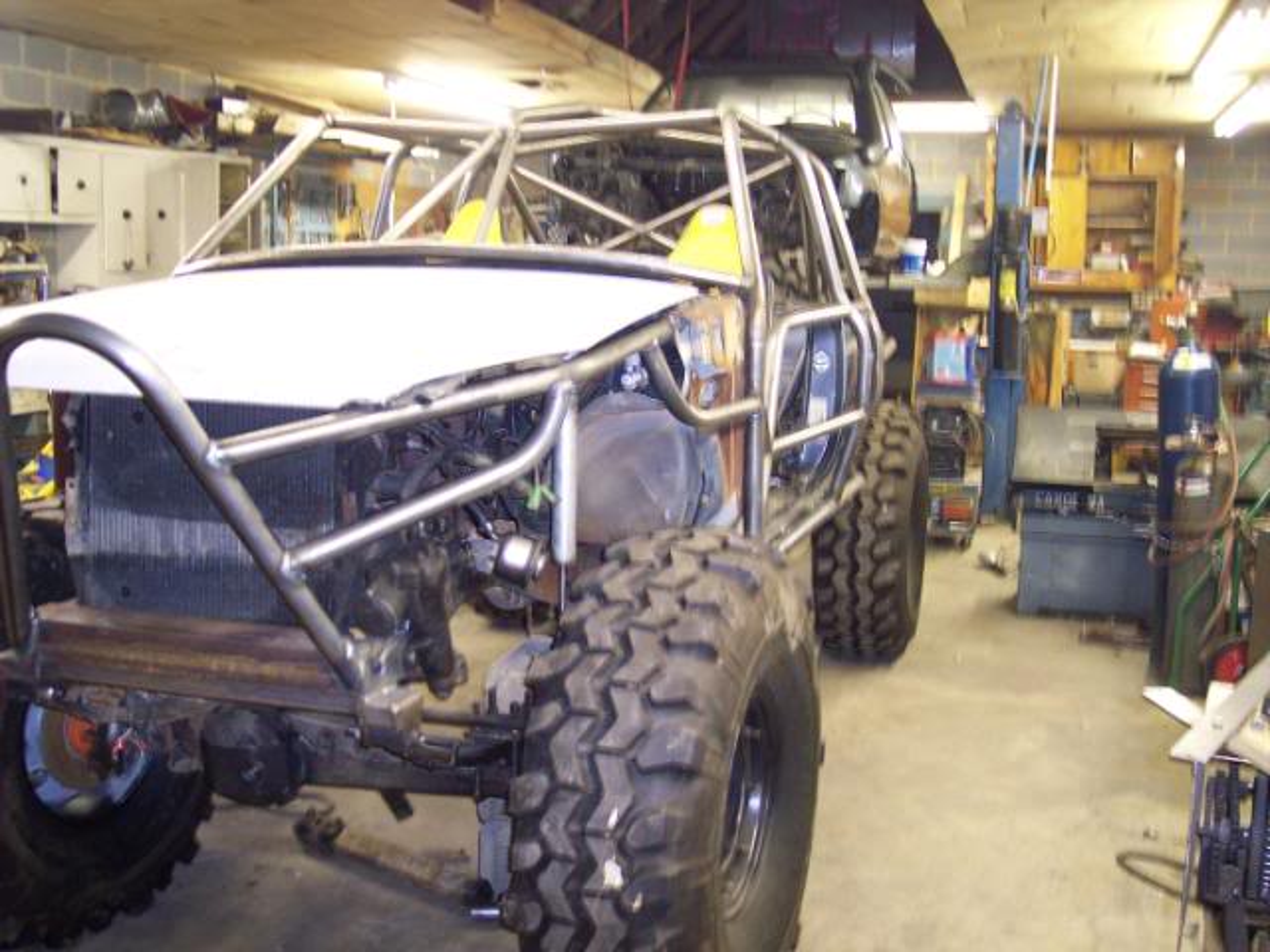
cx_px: 635
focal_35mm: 39
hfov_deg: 47.9
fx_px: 1431
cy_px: 476
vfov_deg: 36.8
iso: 100
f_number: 2.8
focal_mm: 8
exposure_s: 1/4
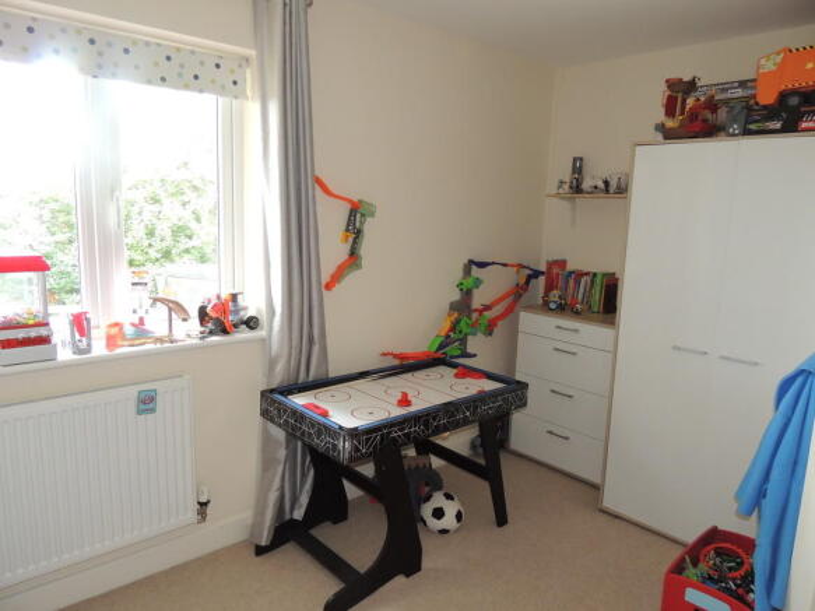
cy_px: 306
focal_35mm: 24
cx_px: 408
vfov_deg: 56.8
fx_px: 565
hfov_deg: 71.6
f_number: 3
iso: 320
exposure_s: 1/40
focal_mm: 4.3
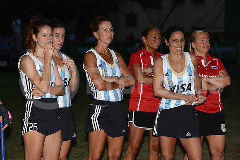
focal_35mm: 112
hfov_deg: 18.3
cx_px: 120
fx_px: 747
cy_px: 80
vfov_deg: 12.2
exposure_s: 1/160
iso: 250
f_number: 4.5
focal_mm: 112
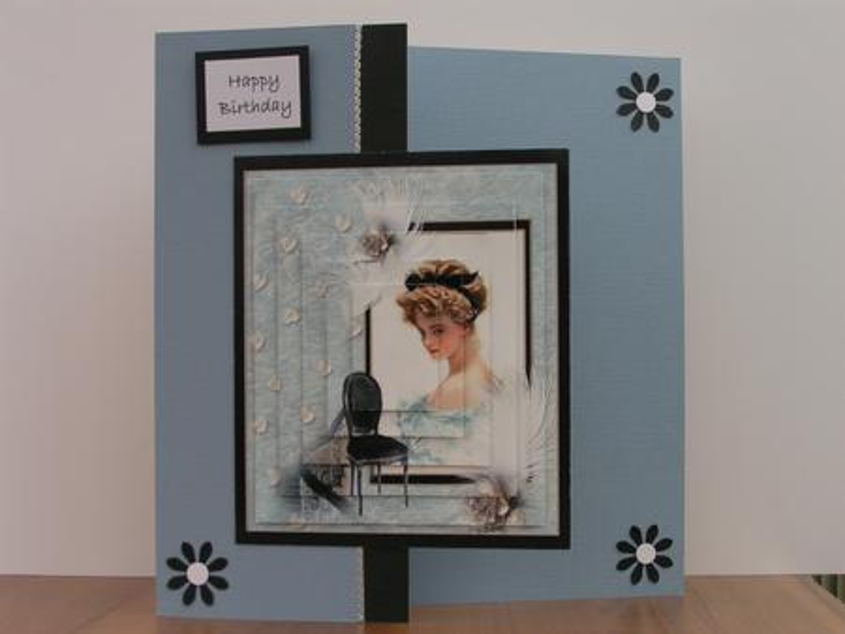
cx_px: 422
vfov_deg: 23.3
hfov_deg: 30.7
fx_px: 1539
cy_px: 317
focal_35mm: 63
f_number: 4
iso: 50
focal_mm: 9.7
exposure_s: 1/100
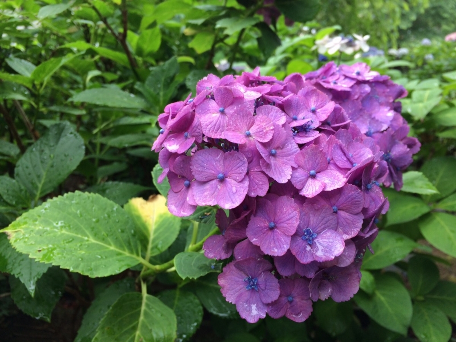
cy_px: 171
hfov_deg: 61.7
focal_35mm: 29
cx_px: 228
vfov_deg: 48.2
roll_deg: +3.8
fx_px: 382
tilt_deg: -23.8
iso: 32
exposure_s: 1/120
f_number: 2.2
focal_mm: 4.15
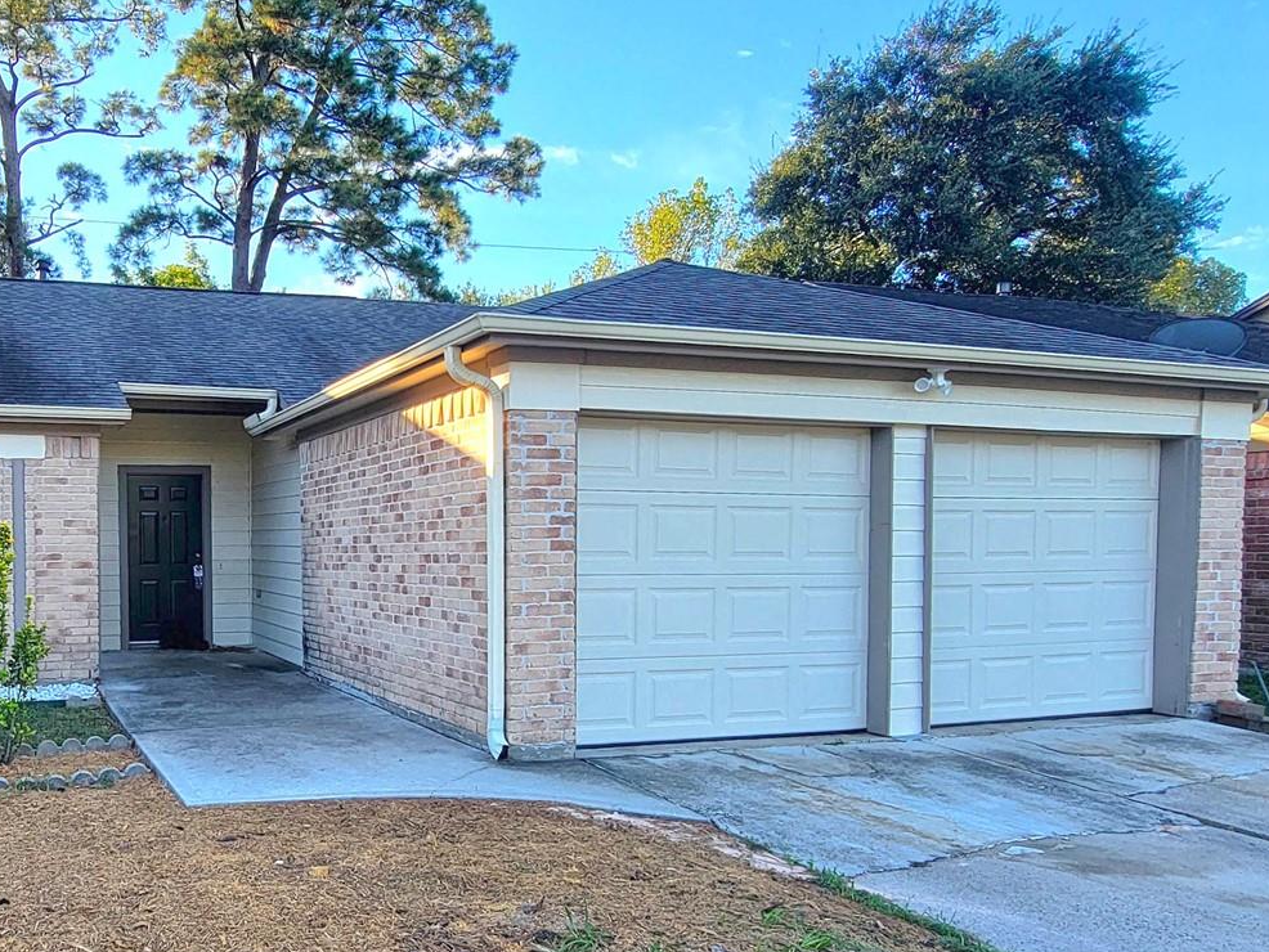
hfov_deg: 62.0
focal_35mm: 27
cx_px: 336
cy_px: 615
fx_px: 990
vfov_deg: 50.7
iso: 50
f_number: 2.2
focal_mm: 2.2
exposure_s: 1/350
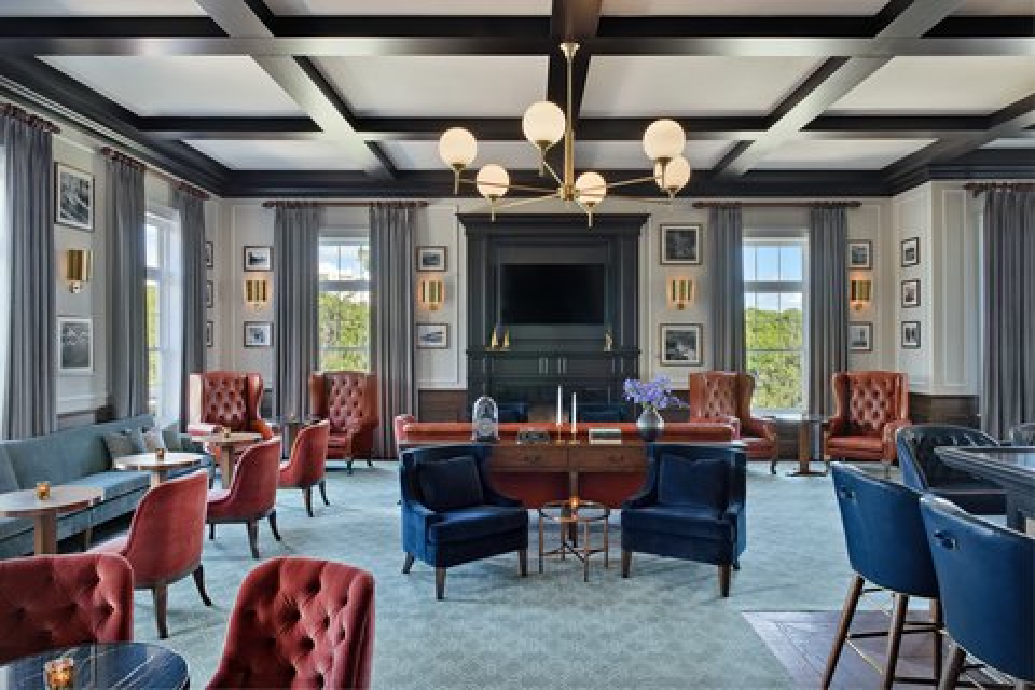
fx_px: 690
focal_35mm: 24
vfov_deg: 53.1
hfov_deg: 73.7
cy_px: 345
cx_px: 518
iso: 200
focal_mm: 24
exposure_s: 1/10
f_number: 16
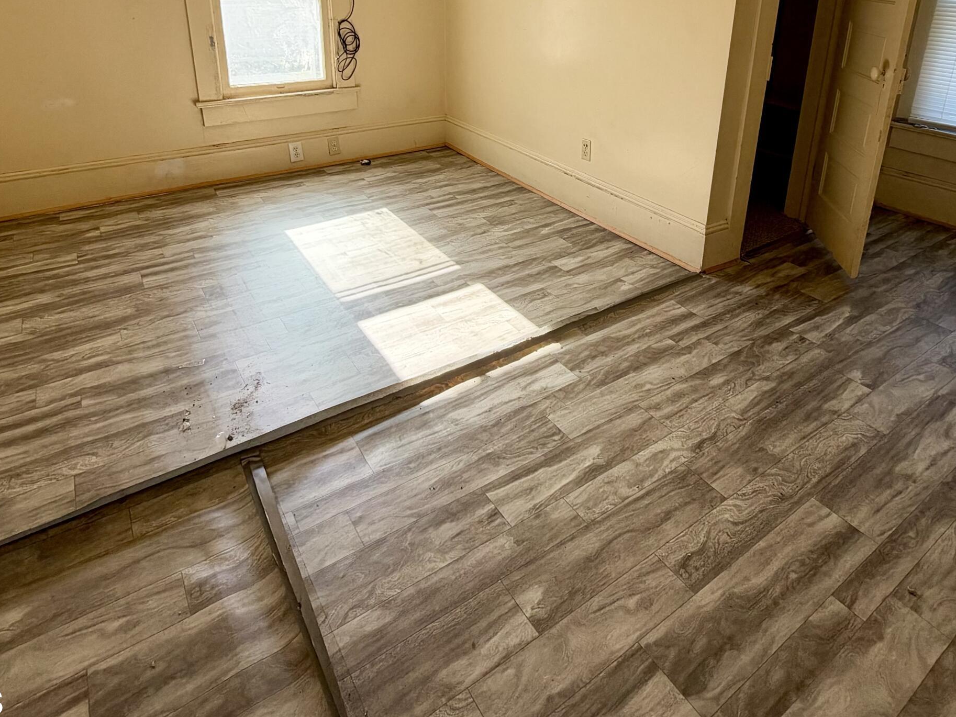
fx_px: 635
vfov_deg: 55.7
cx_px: 538
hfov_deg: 73.6
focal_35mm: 23
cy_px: 168
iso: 100
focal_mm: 2.22
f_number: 2.2
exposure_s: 1/121
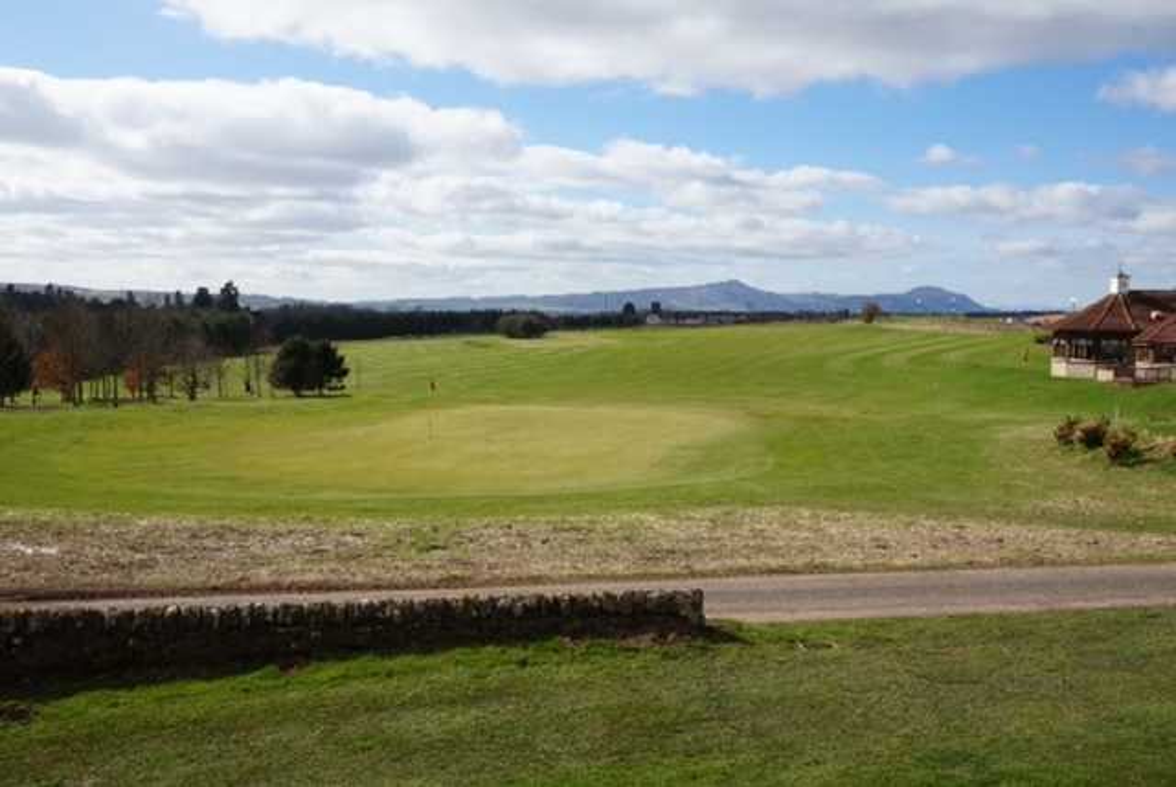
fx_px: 1128
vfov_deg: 38.4
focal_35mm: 34
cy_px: 394
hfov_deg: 55.1
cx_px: 588
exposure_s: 1/100
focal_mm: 23
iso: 100
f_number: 14
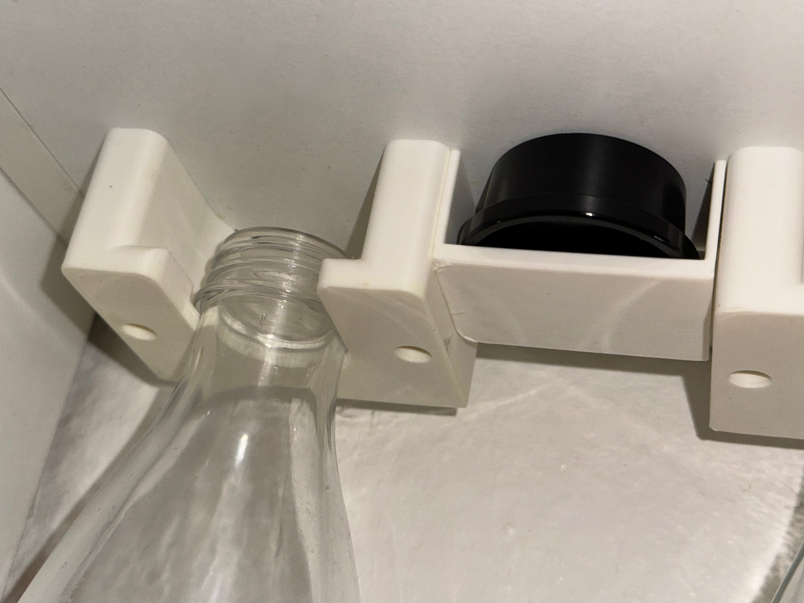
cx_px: 402
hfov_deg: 39.7
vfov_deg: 30.3
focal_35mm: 48
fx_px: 1115
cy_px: 302
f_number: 1.78
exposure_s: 1/56
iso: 50
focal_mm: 6.86
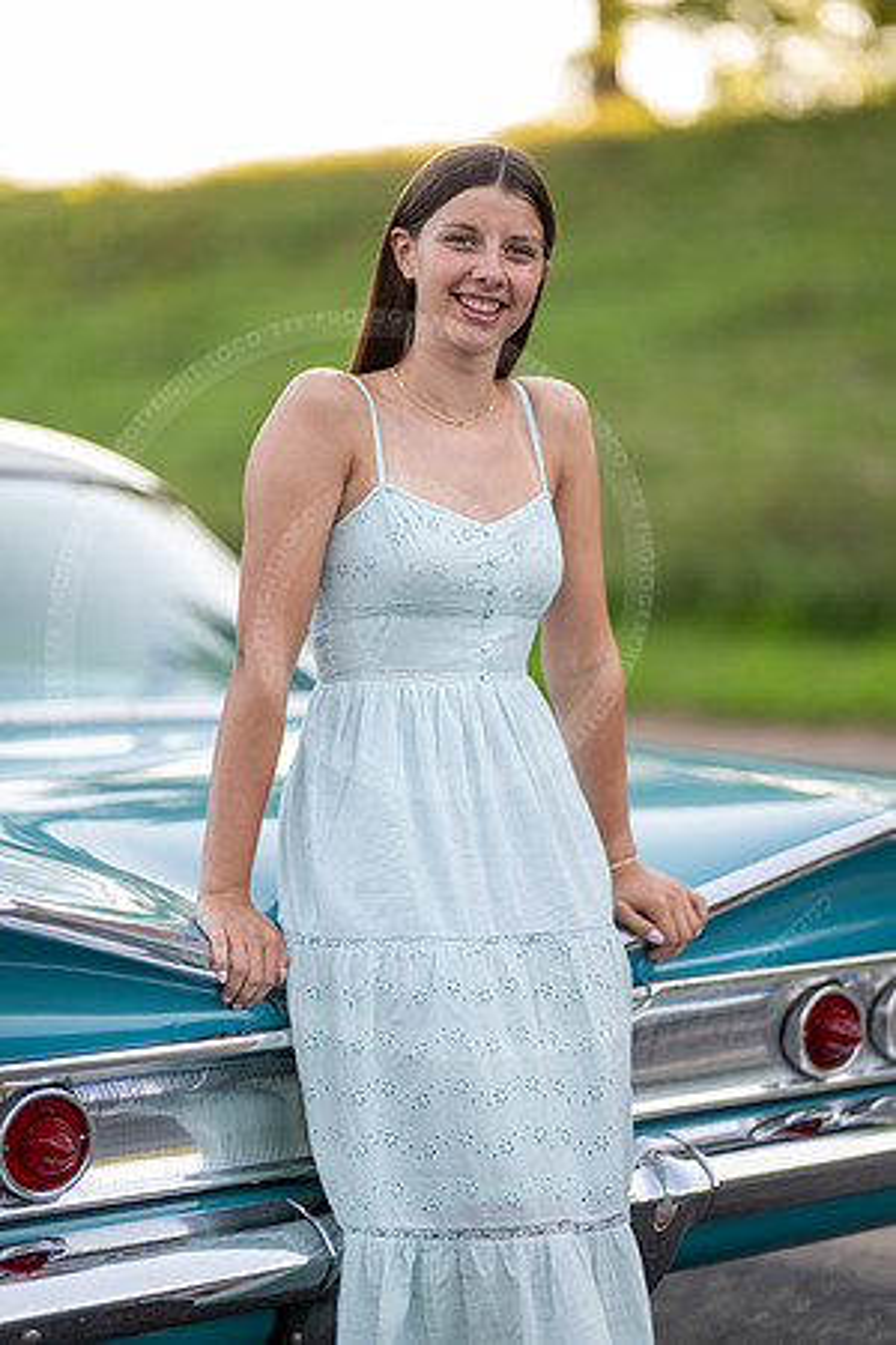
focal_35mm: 85
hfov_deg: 16.1
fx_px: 3173
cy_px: 672
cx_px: 448
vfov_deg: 23.9
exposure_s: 1/800
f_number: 1.2
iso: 160
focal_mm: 85
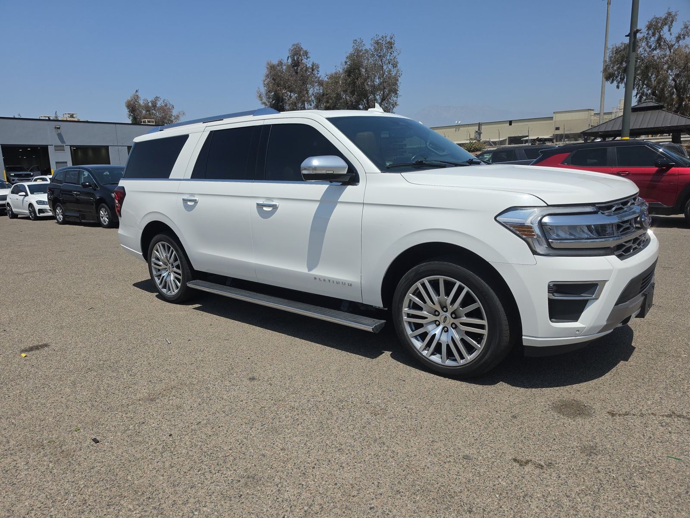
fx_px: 458
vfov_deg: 58.9
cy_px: 259
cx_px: 345
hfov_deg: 73.9
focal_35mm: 23
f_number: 1.4
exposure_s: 1/7940
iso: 46
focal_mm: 6.5
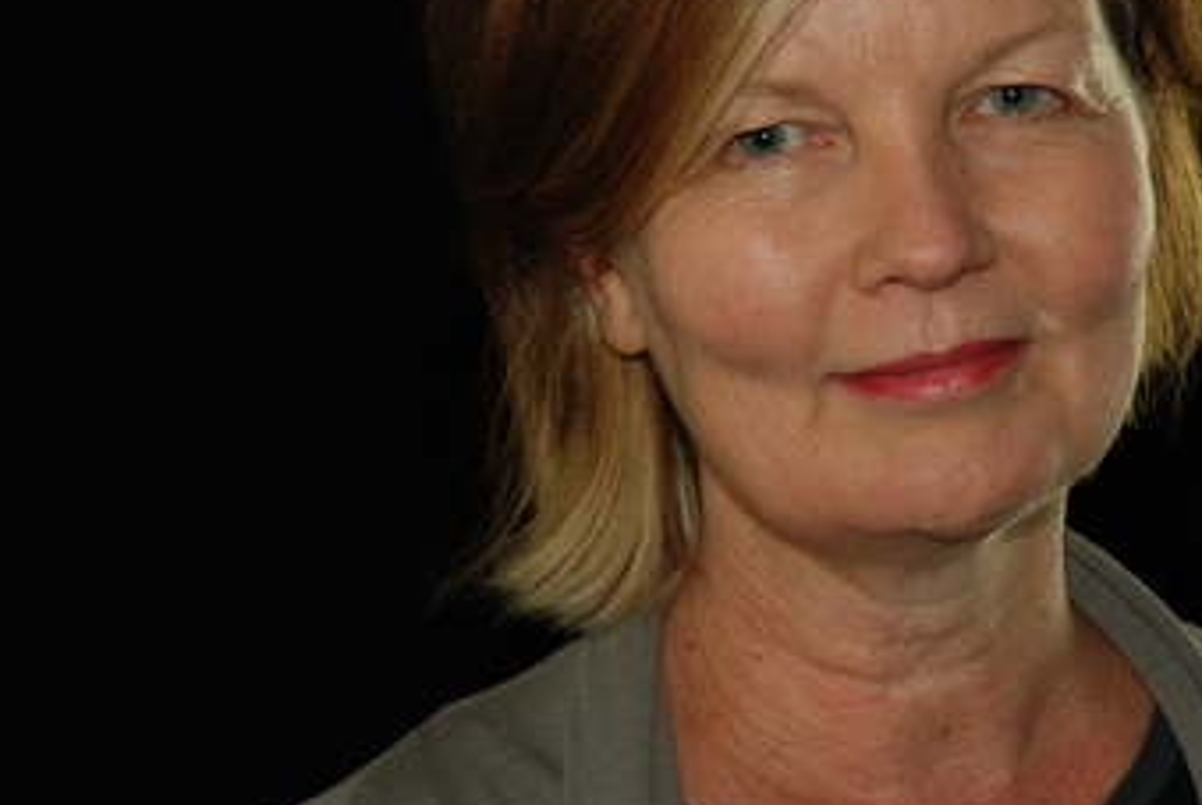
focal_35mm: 191
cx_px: 777
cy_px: 262
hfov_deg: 10.7
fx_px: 6385
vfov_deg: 7.2
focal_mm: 72
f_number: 5.6
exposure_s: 1/25
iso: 100
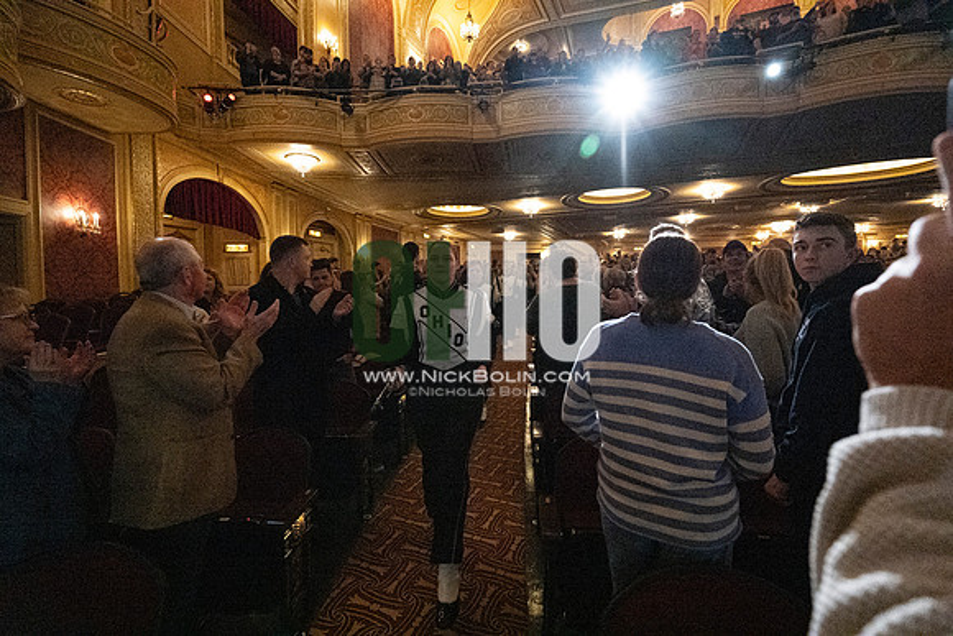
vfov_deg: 72.1
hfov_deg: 95.0
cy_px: 318
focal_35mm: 16
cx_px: 476
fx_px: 437
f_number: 4
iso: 40637
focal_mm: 16.5
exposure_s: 1/400
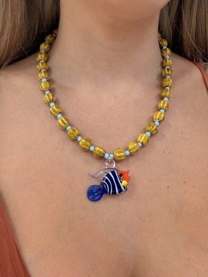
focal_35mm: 30
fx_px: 240
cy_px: 138
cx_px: 104
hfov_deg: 46.8
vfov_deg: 60.0
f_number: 1.9
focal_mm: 2.71
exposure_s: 1/50
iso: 80
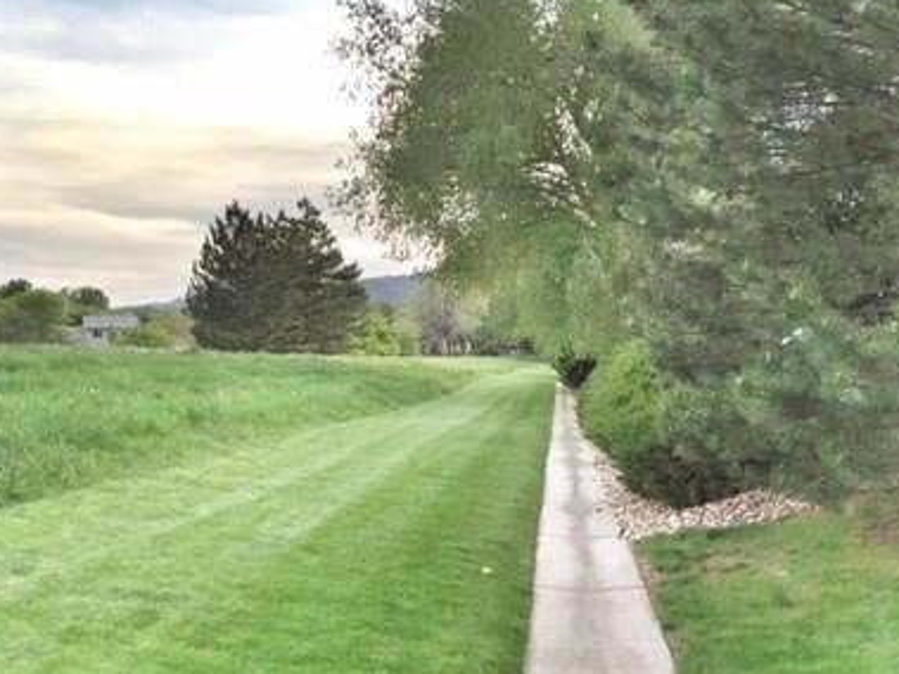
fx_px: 1272
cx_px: 365
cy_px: 430
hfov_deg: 38.8
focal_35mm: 49
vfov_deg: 29.5
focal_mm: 4.15
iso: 32
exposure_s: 1/476
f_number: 2.2
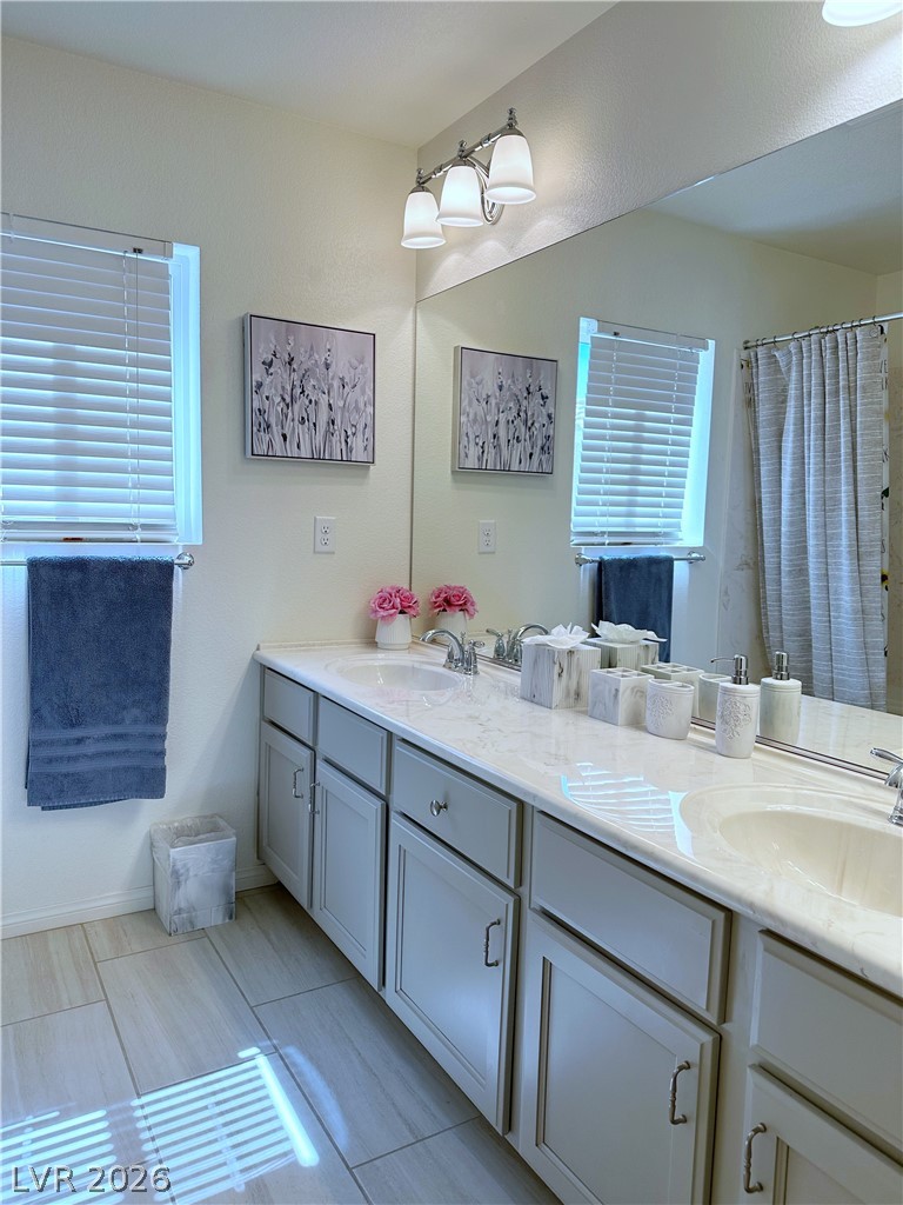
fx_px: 835
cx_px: 452
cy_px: 602
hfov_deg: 56.8
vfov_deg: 71.6
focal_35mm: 24
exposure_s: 1/249
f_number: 1.78
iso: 80
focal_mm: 6.86
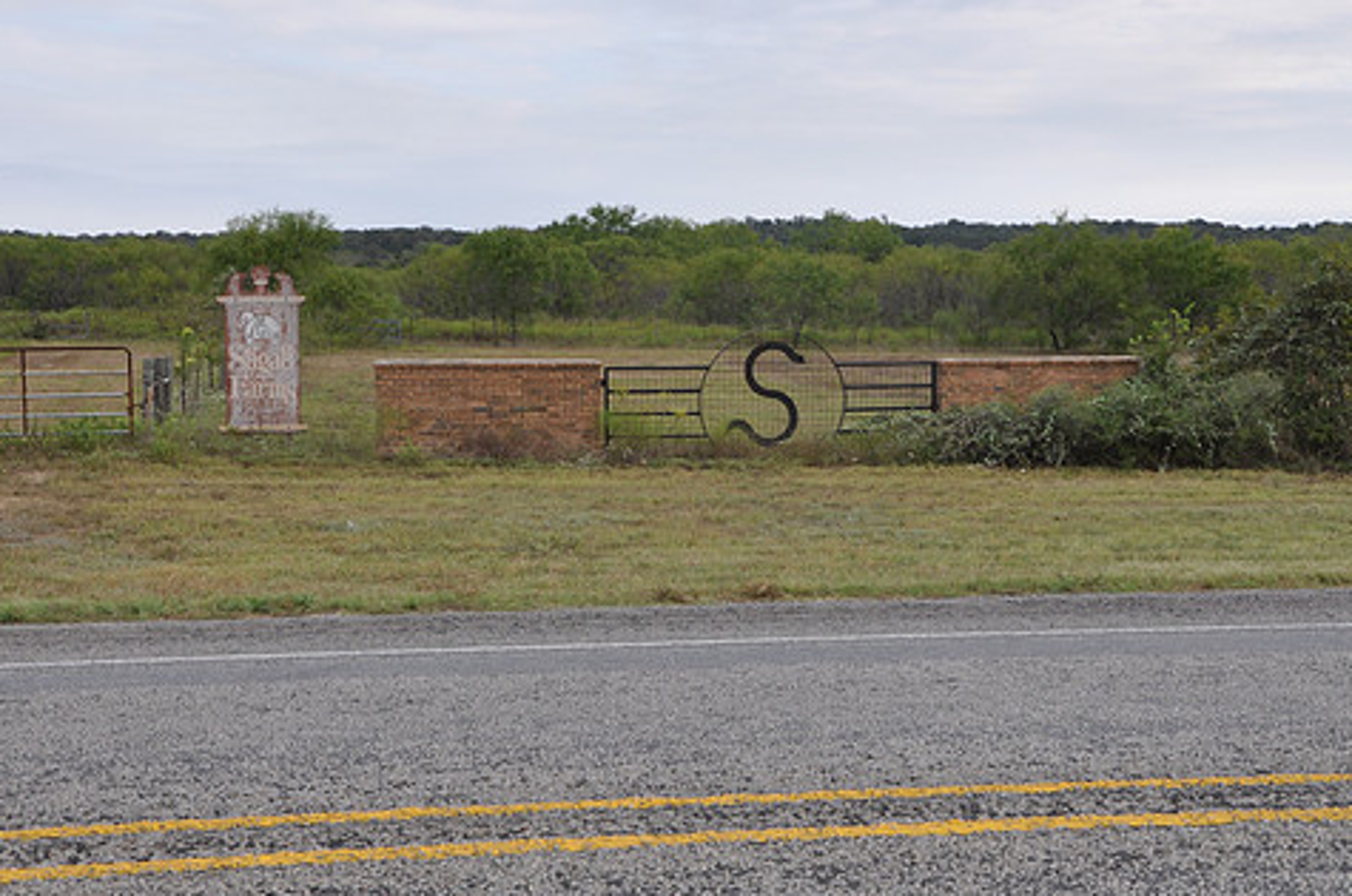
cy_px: 408
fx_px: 2062
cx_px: 760
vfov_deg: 24.5
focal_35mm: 55
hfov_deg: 36.3
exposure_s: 1/100
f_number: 10
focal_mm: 30
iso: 200
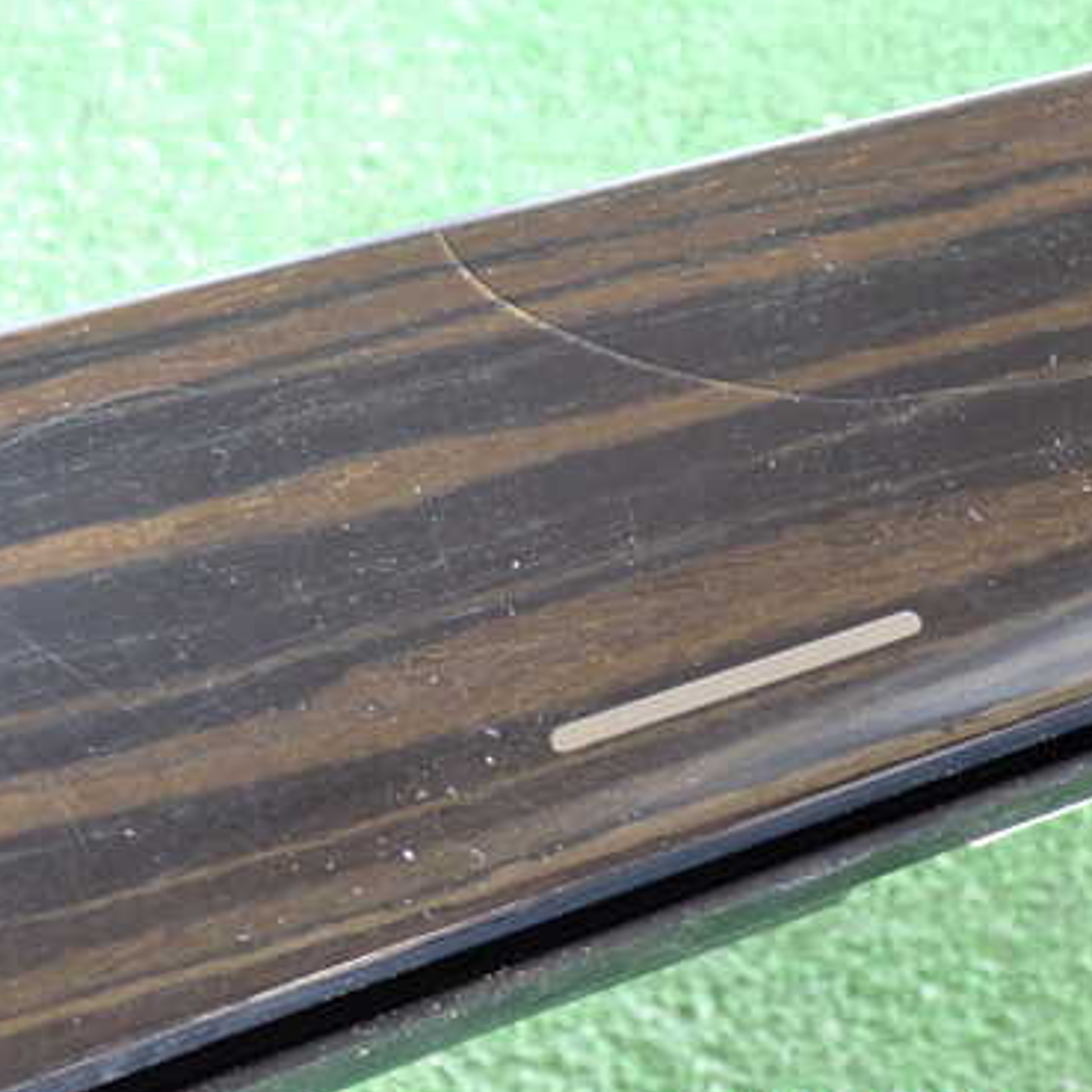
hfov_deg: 36.8
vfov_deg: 36.8
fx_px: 1642
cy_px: 500
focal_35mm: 46
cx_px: 527
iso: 400
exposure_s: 1/30
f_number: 2.4
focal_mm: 5.79
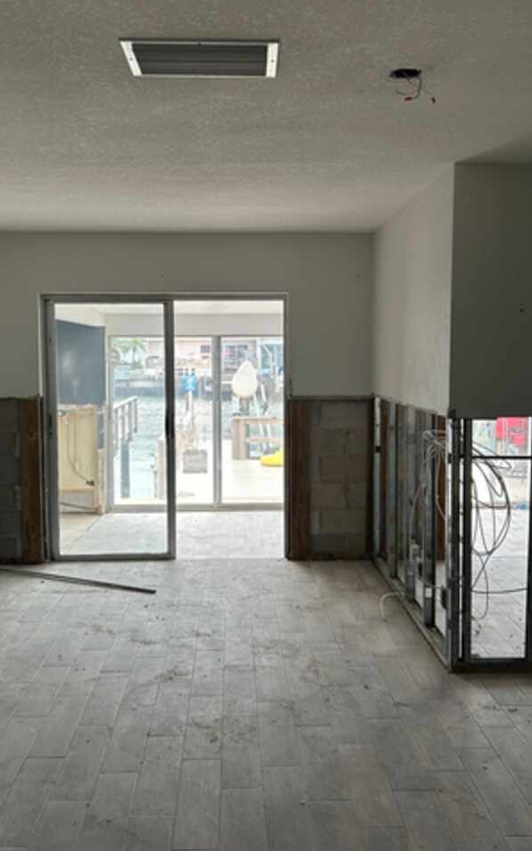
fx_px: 858
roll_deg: +0.3
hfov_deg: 34.4
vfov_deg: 52.7
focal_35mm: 37
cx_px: 249
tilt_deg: -4.0
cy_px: 424
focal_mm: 5.7
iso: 80
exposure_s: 1/121
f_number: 1.5
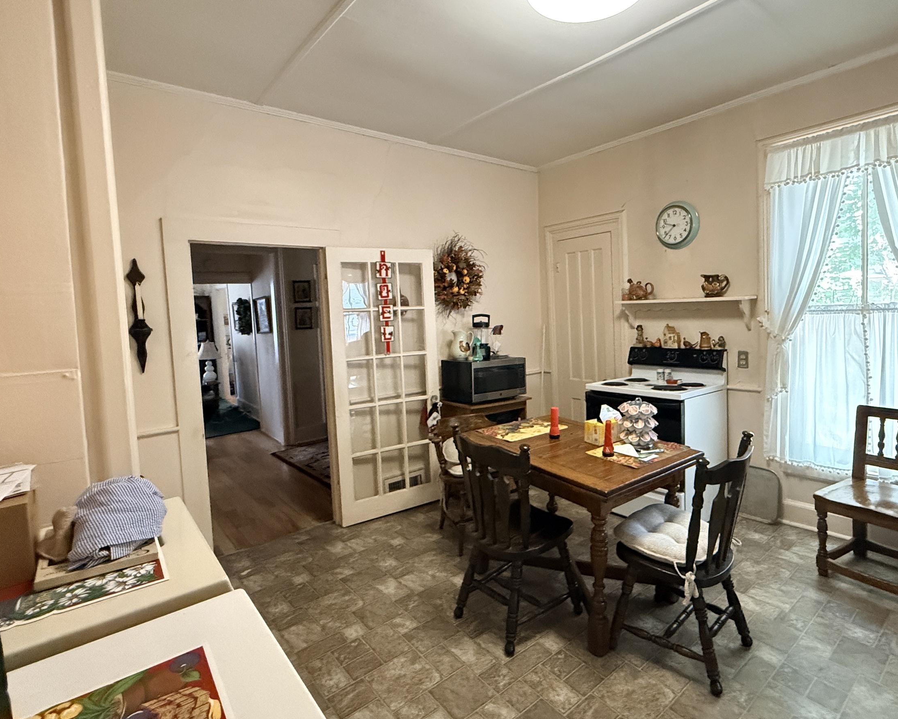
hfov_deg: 82.7
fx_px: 505
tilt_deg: -3.2
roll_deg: +2.3
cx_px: 516
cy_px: 337
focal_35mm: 19
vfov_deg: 70.8
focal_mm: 2.22
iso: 1000
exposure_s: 1/60
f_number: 2.2
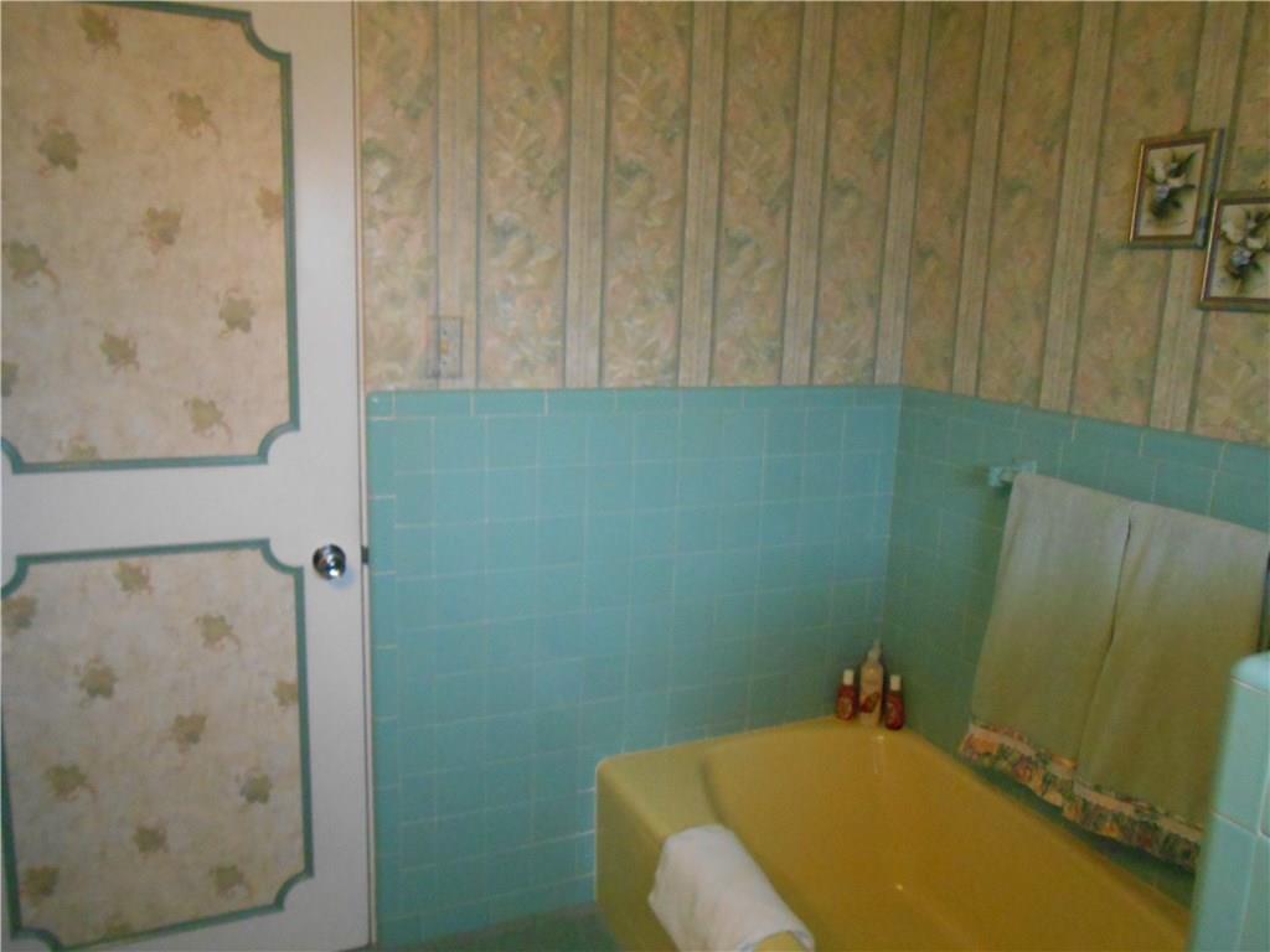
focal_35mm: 26
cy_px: 476
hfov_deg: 67.3
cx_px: 635
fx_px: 954
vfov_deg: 53.1
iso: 800
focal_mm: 4.6
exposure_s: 1/25
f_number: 3.5
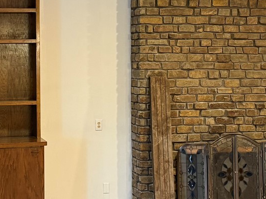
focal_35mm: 87
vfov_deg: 16.8
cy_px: 38
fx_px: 668
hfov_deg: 22.4
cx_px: 78
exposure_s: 1/60
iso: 320
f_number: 1.78
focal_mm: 6.76
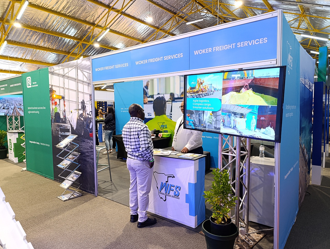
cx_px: 165
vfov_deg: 59.0
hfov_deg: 73.8
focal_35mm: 23
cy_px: 124
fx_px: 220
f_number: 1.6
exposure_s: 1/100
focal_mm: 6.14
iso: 1250
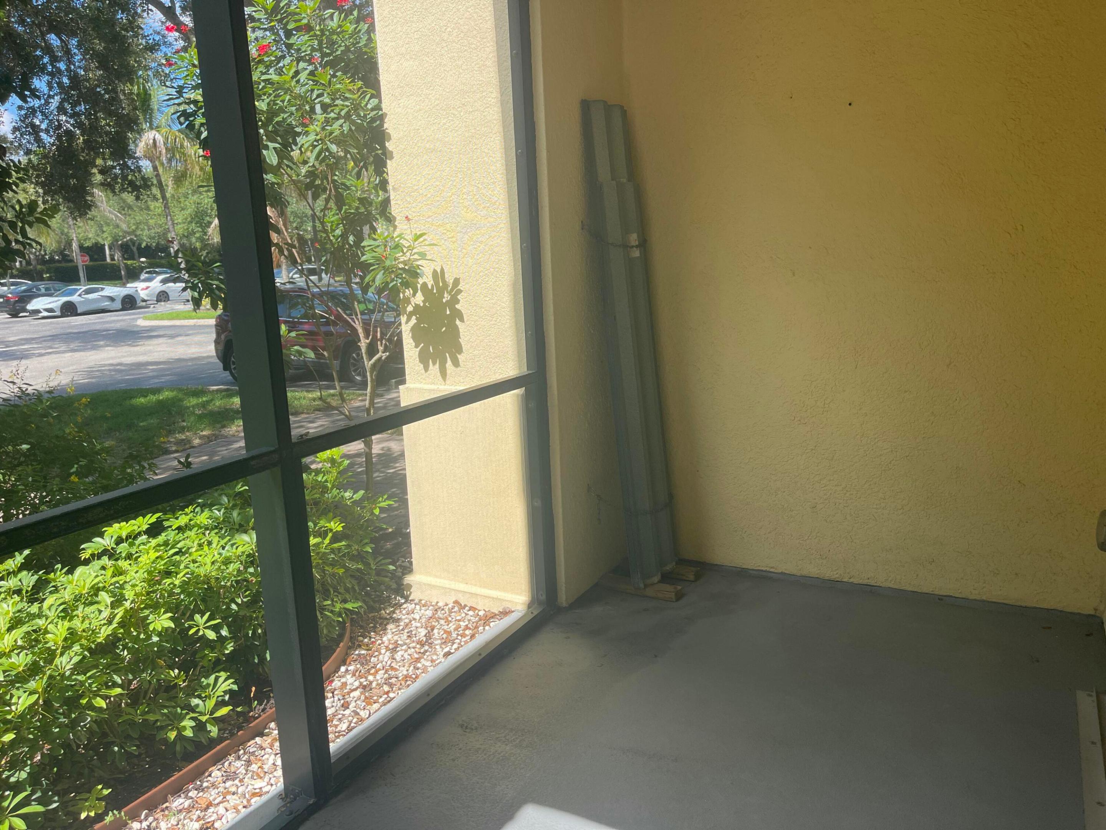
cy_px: 415
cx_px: 553
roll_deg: +3.0
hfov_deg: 69.4
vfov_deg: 54.9
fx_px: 799
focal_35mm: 25
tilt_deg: -10.7
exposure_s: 1/717
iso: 32
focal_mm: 5.1
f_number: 1.6
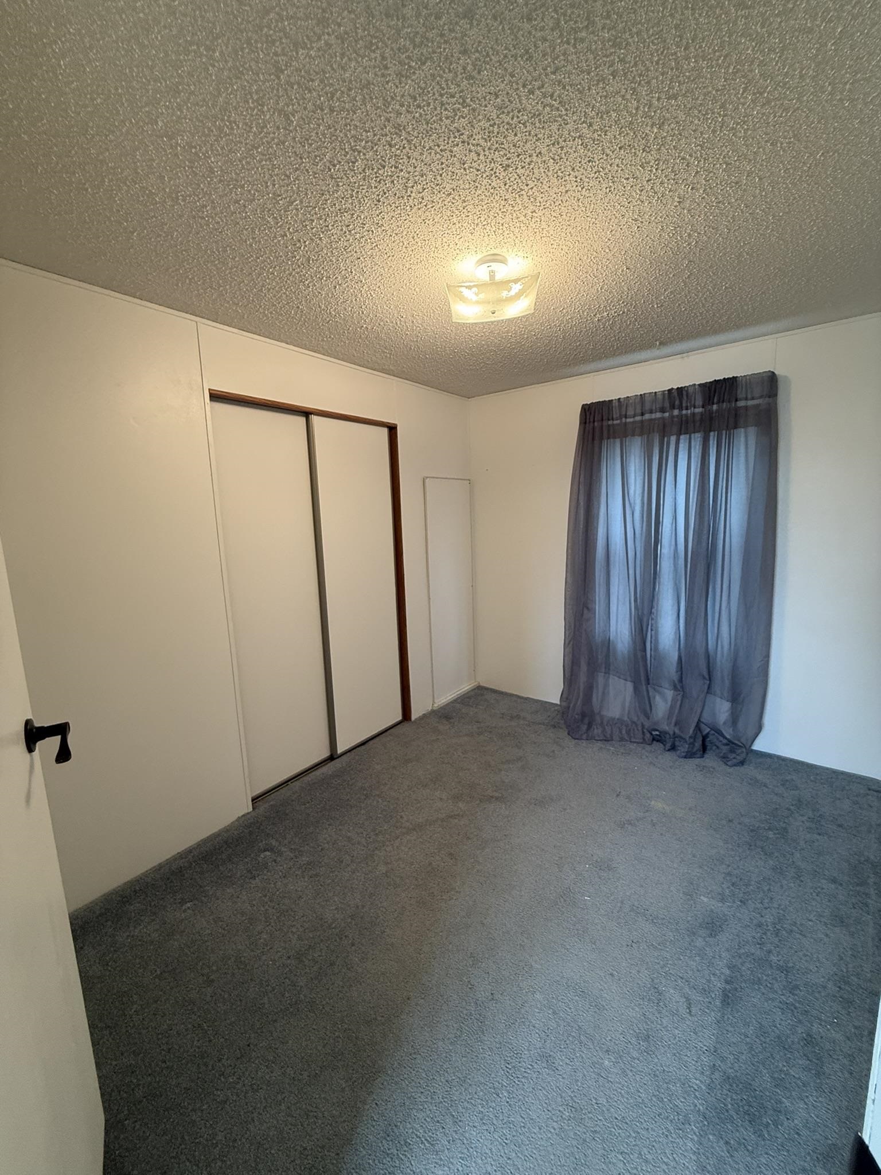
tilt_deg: -8.1
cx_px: 440
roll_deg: +1.6
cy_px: 588
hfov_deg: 85.7
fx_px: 475
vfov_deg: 102.1
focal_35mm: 14
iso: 250
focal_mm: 2.22
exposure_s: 1/120
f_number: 2.2
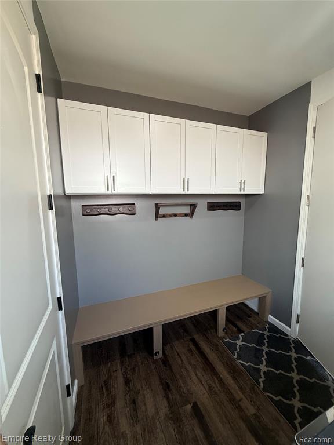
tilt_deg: -5.9
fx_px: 180
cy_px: 222
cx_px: 167
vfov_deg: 102.1
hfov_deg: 85.7
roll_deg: -0.1
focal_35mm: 14
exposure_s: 1/120
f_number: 2.2
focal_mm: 2.22
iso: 160
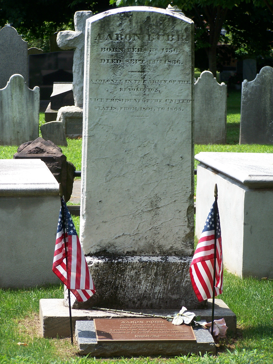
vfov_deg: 14.2
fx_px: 1462
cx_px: 136
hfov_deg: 10.7
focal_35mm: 139
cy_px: 182
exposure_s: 1/500
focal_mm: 23.1
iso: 80
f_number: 3.2
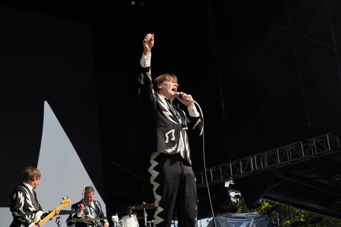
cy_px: 114
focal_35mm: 66
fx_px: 625
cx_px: 170
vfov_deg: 20.6
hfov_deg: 30.5
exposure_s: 1/320
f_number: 8
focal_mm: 66
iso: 100
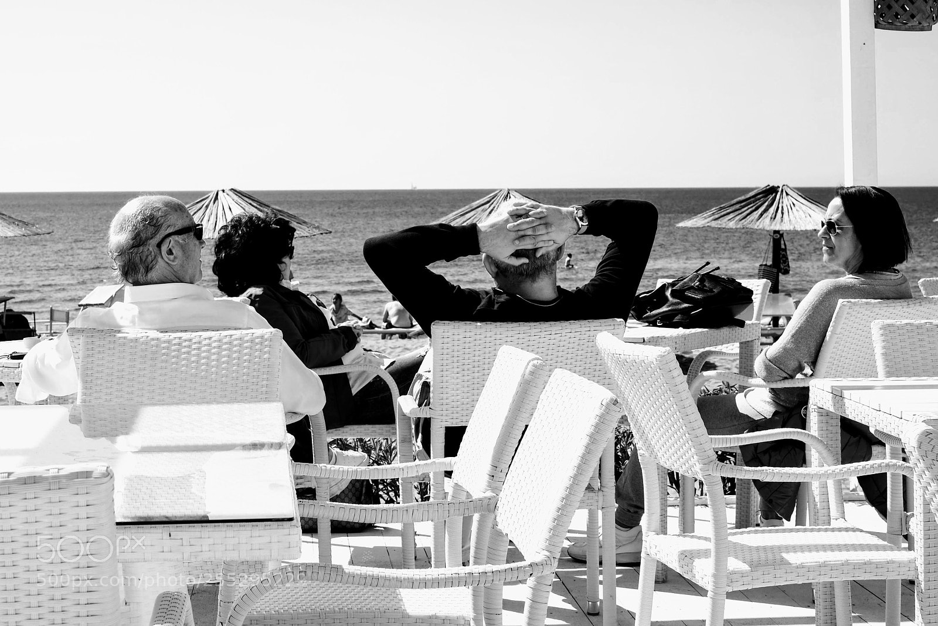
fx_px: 1381
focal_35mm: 53
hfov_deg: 37.5
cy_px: 313
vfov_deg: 25.5
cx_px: 469
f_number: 9
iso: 200
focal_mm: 35
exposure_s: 1/420
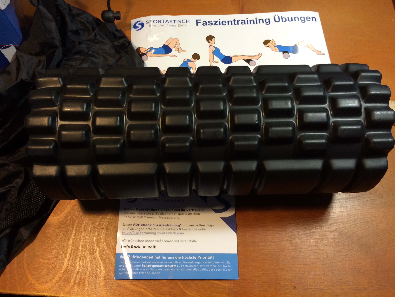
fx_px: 331
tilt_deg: -66.9
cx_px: 198
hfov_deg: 61.7
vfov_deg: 48.2
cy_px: 148
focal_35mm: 29
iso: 125
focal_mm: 4.15
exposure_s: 1/33
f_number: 2.2
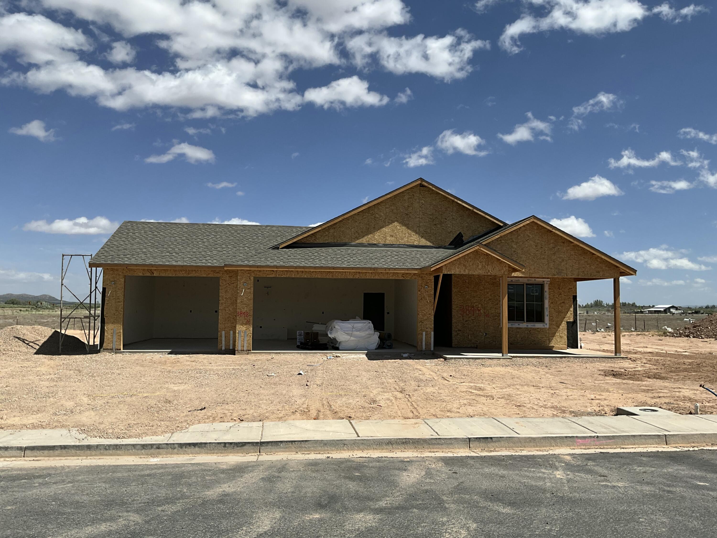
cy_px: 269
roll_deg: -0.7
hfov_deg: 61.7
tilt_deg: +2.3
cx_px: 358
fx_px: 601
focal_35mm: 29
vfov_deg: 48.2
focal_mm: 3
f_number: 1.8
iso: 25
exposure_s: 1/3322
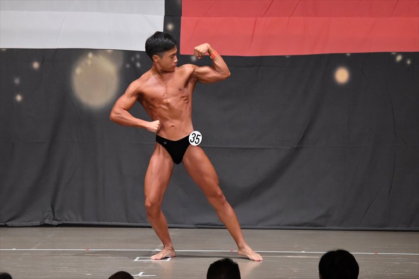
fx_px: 2618
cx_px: 210
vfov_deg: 6.1
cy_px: 140
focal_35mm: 225
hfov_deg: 9.2
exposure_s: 1/400
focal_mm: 150
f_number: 5.6
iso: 6400
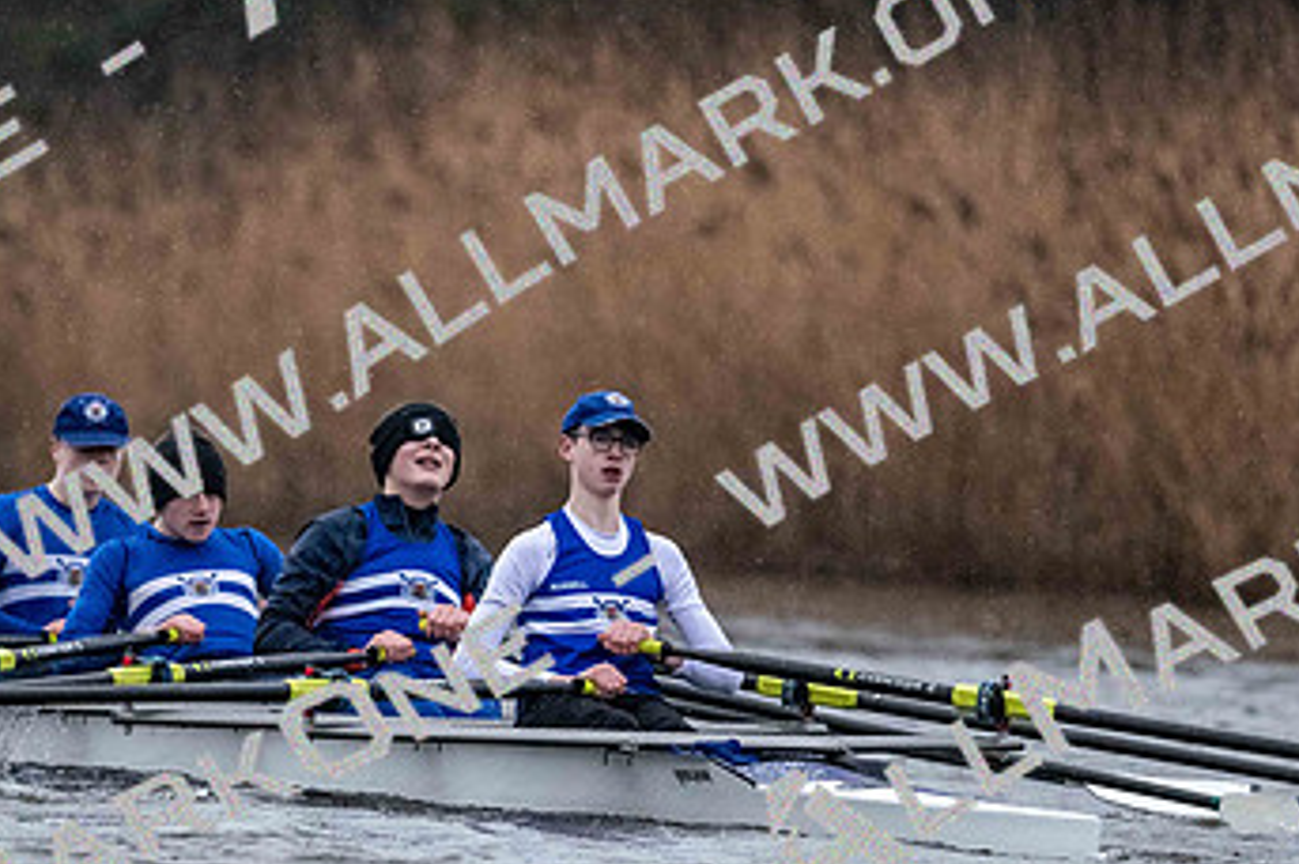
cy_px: 590
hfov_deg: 3.1
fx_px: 24343
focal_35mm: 675
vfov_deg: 2.0
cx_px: 442
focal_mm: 400
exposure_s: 1/1600
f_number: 4.5
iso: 8000
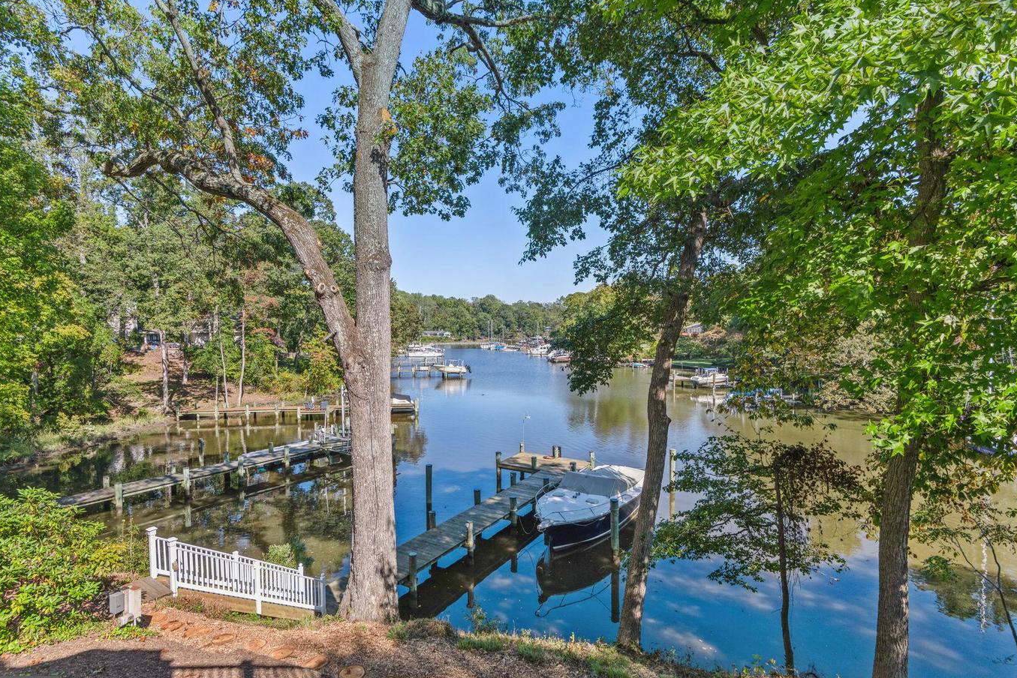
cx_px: 483
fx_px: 480
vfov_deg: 70.4
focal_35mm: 17
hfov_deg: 93.2
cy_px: 354
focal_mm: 16
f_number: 8
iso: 200
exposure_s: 1/400
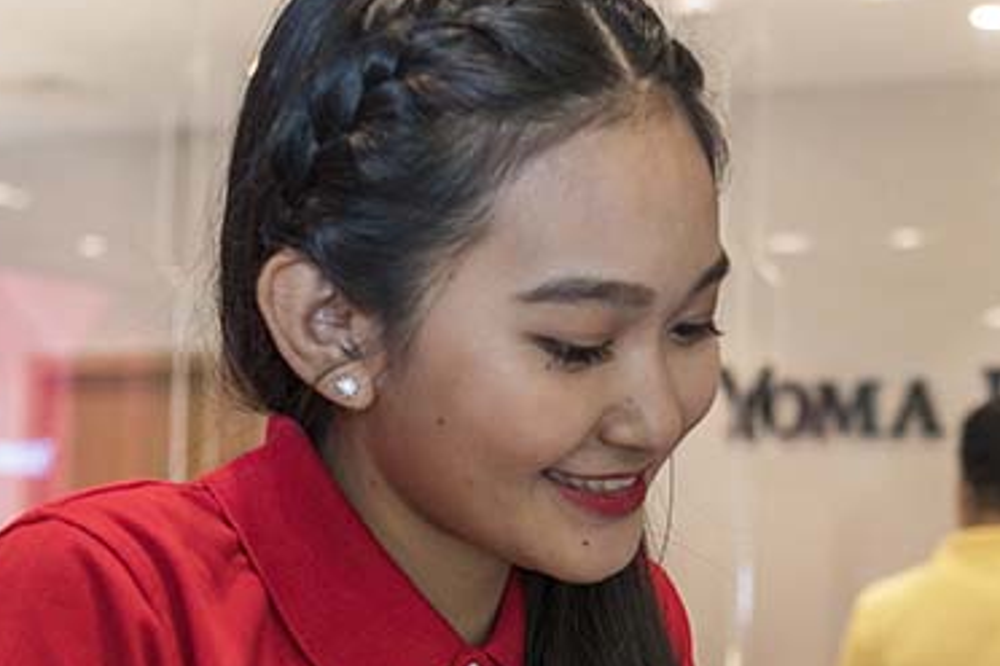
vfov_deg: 16.6
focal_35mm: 80
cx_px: 1075
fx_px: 2222
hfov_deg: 23.9
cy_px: 696
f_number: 2.8
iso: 1000
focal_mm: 31
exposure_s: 1/200
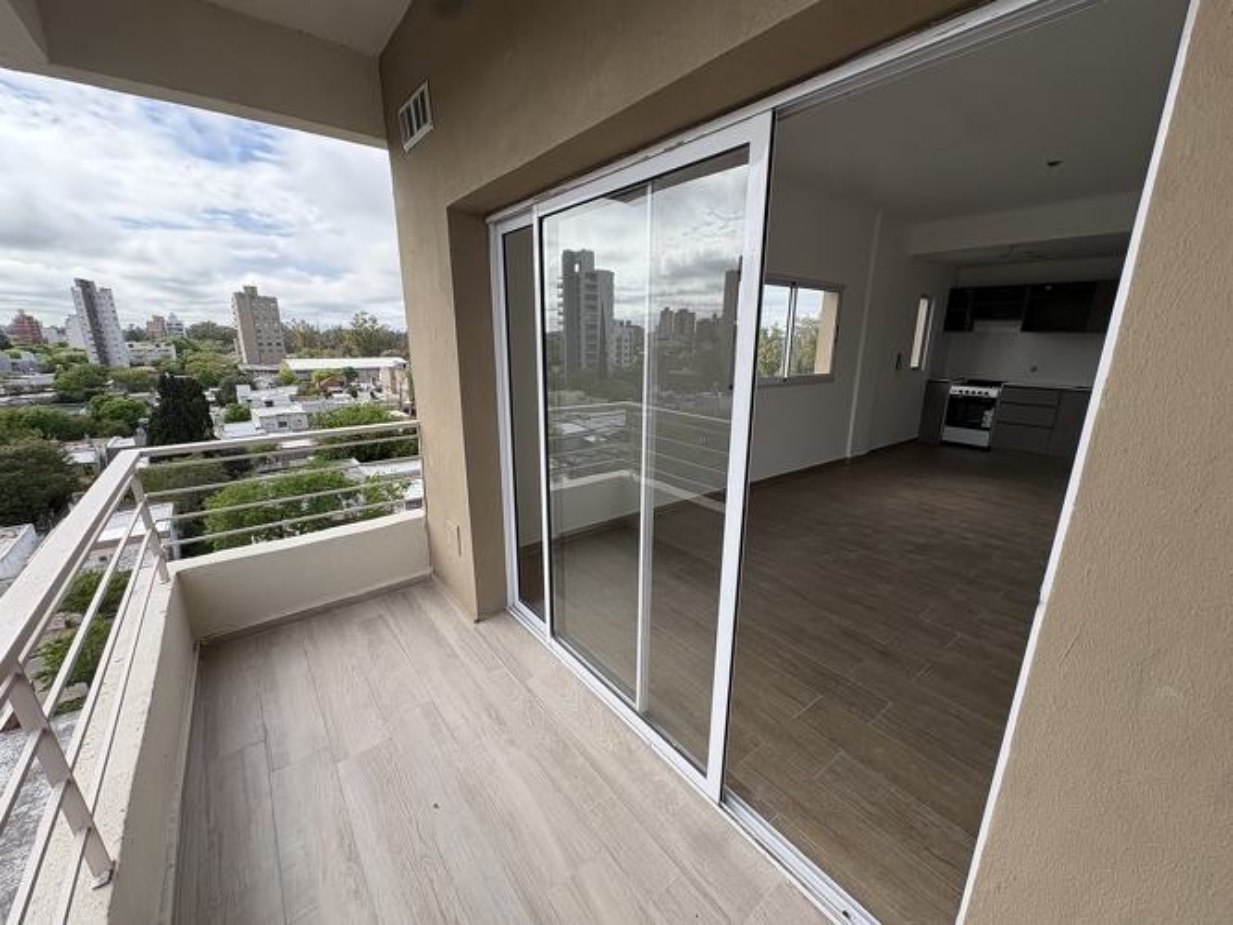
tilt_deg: -13.8
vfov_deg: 85.7
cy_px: 462
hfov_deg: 102.0
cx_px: 616
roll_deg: +0.7
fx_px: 499
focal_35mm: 14
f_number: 2.2
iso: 64
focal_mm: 2.22
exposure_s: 1/1110
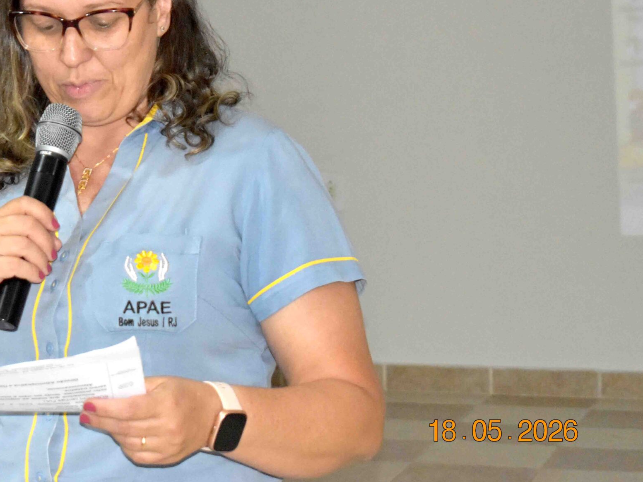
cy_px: 131
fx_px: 2429
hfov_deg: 15.0
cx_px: 148
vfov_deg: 11.3
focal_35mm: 131
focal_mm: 55
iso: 3600
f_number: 5.6
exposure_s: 1/60
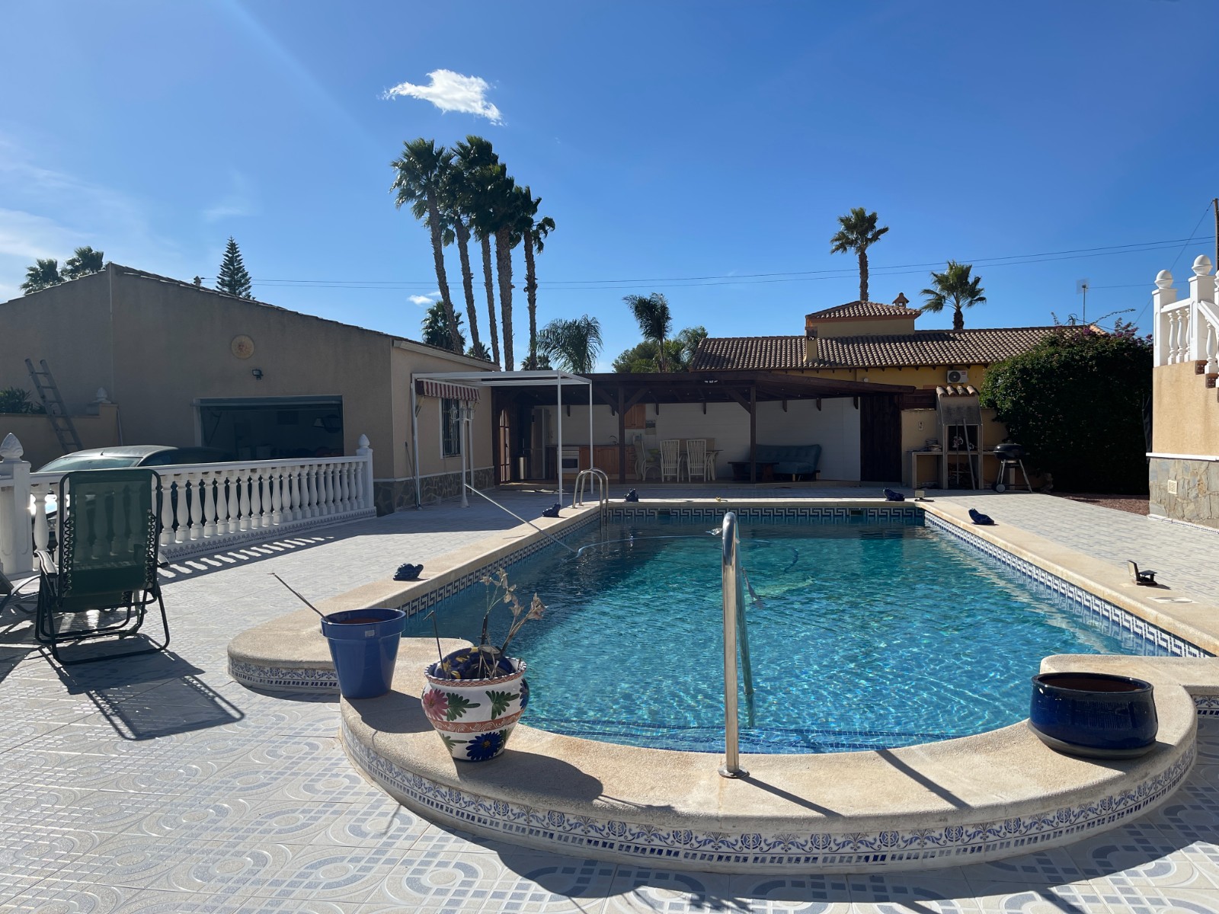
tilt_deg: -4.8
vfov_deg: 54.9
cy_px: 457
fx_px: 880
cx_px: 610
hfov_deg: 69.4
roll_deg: +3.0
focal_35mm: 25
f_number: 1.6
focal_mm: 5.1
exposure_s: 1/6579
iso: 32
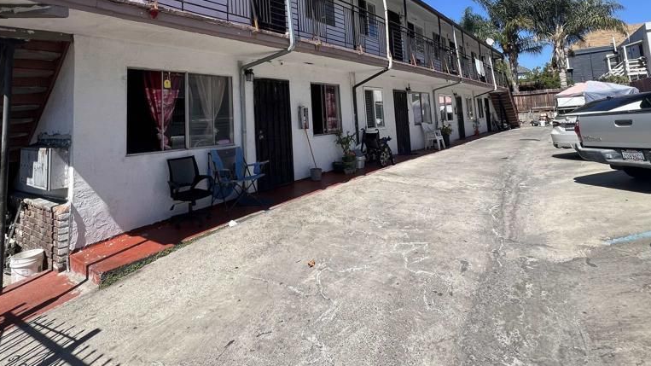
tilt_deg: +7.4
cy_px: 80
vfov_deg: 54.8
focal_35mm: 19
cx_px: 315
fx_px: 328
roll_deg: +3.8
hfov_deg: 89.5
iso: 32
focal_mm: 1.57
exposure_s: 1/1014
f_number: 1.8
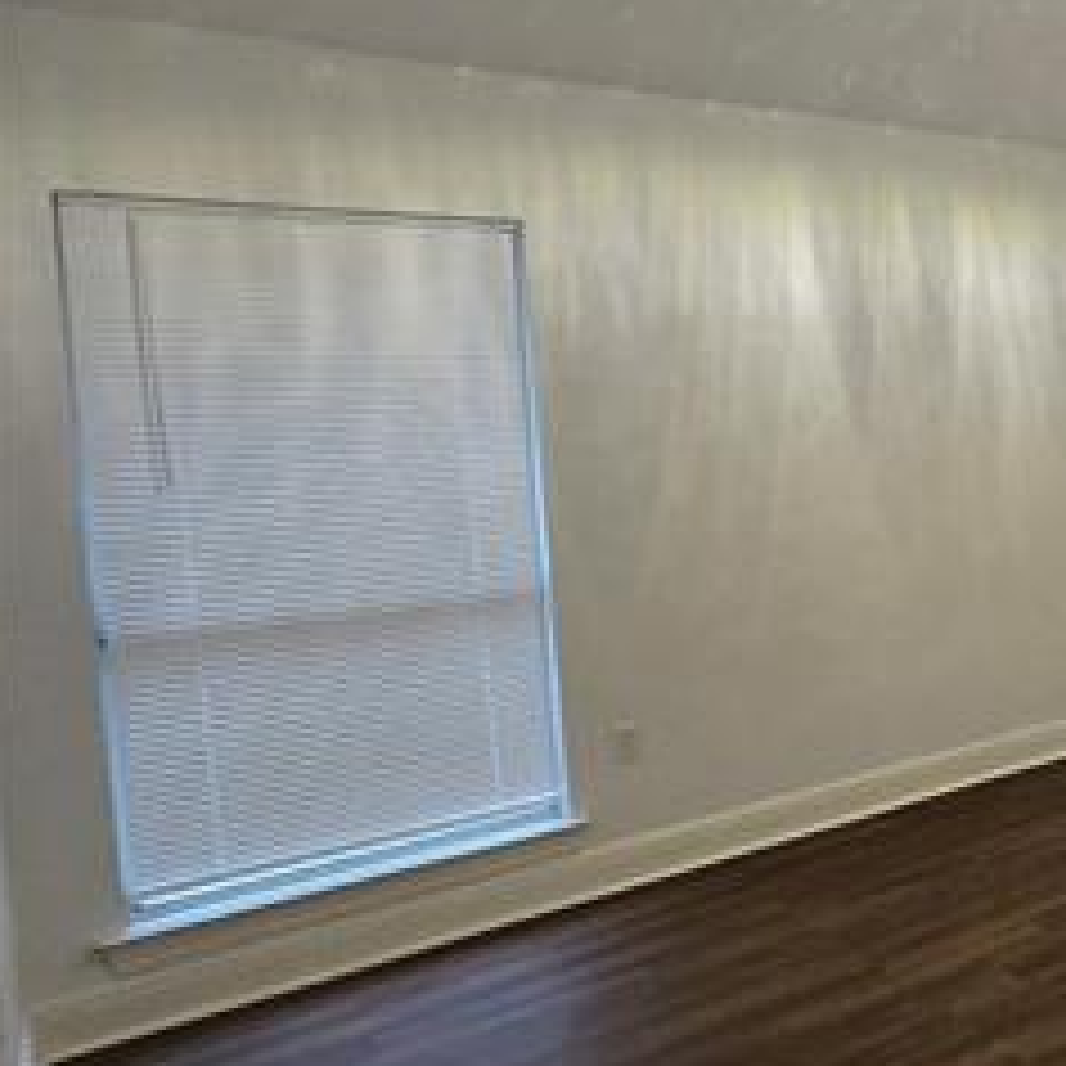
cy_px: 459
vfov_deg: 52.4
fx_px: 1080
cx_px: 1426
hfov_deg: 34.4
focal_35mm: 31
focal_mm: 2.2
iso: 320
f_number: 2.2
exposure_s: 1/60
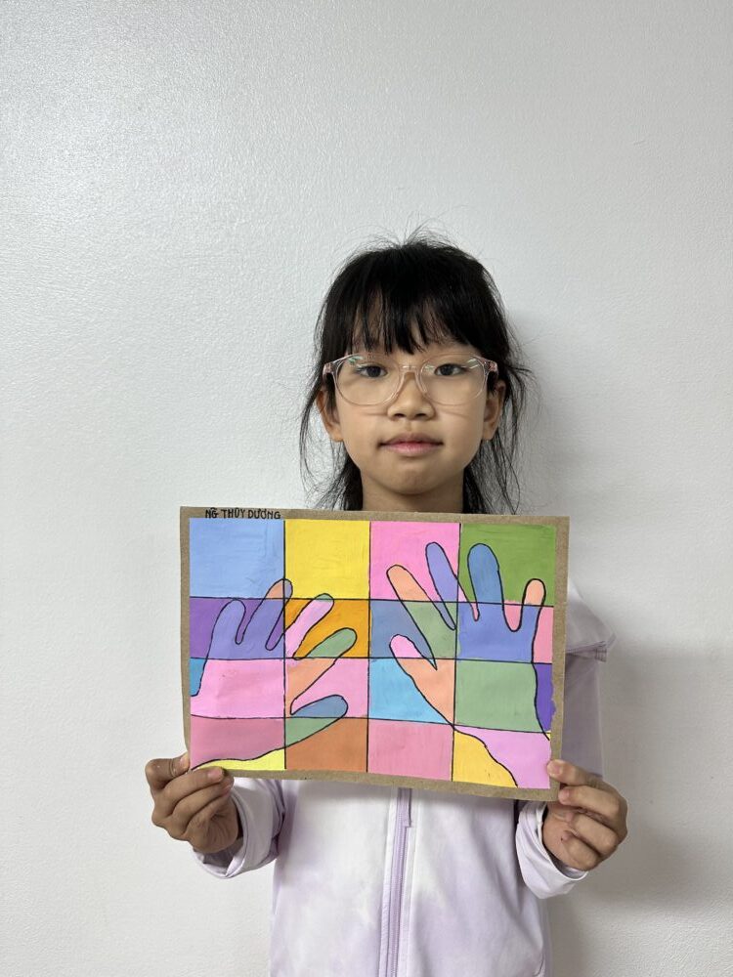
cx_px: 366
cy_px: 488
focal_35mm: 24
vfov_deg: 71.6
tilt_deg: -4.5
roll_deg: +0.2
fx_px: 678
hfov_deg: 56.8
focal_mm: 6.86
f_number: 1.78
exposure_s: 1/100
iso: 160
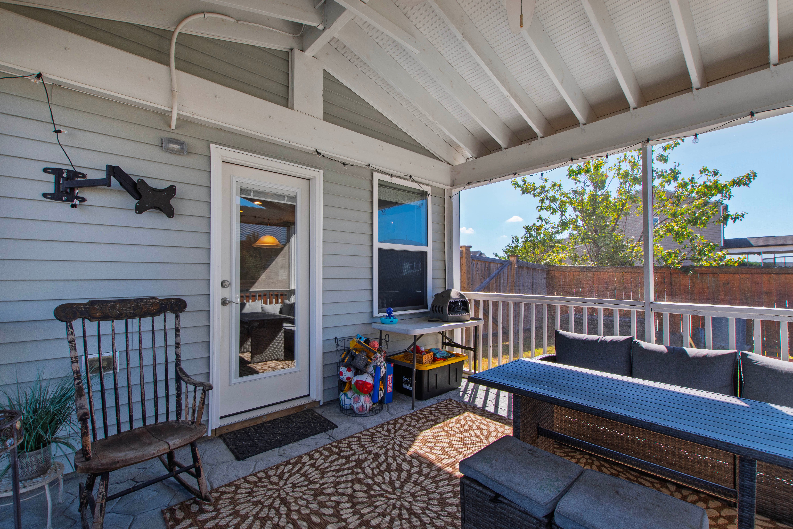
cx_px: 396
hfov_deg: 100.4
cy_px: 264
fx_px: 330
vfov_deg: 77.3
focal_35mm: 15
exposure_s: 1/40
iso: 100
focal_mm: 10
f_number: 9
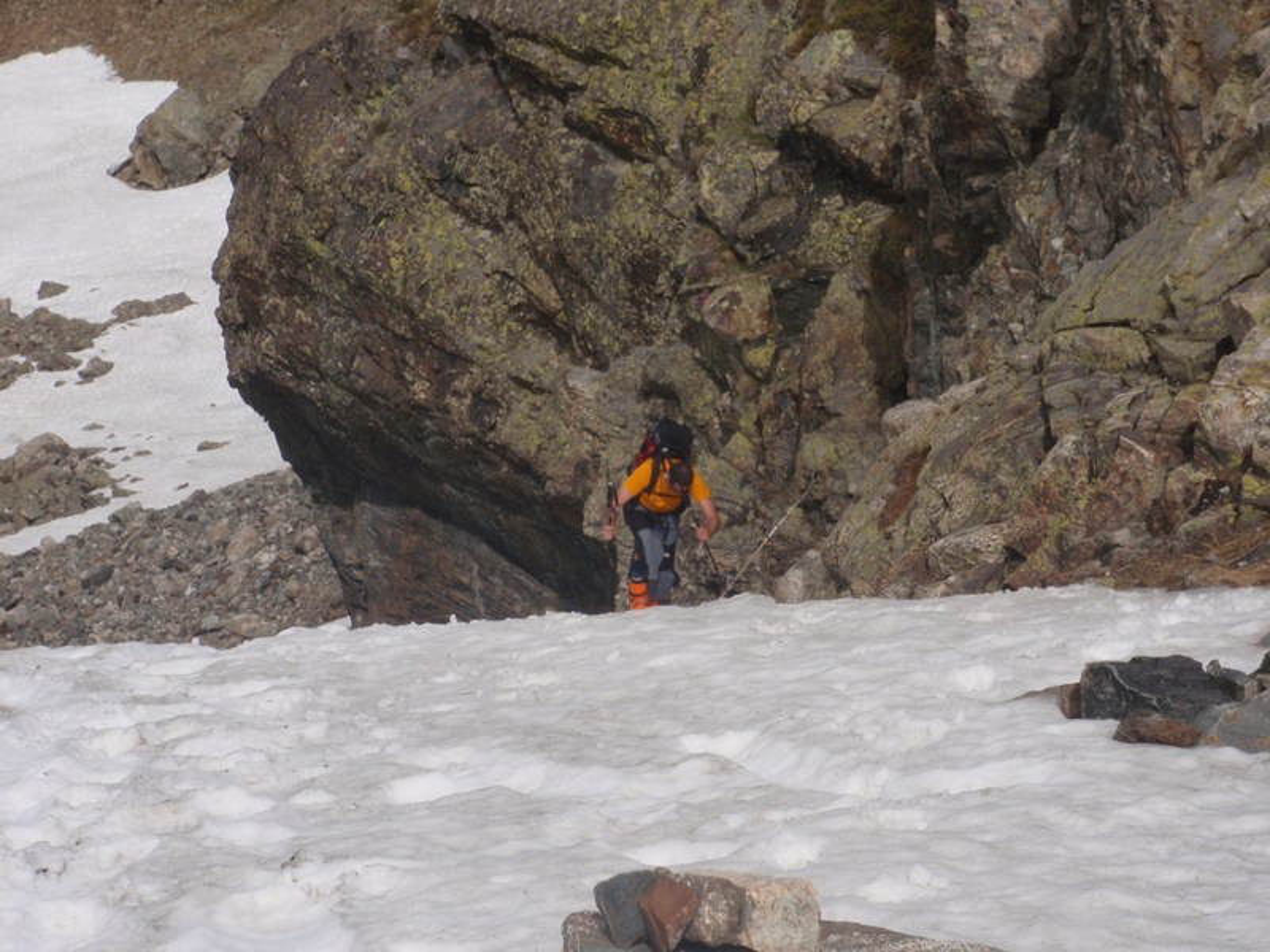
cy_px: 476
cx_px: 635
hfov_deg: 19.3
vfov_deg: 14.5
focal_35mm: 102
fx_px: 3742
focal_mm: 18.2
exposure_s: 1/400
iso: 64
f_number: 6.3
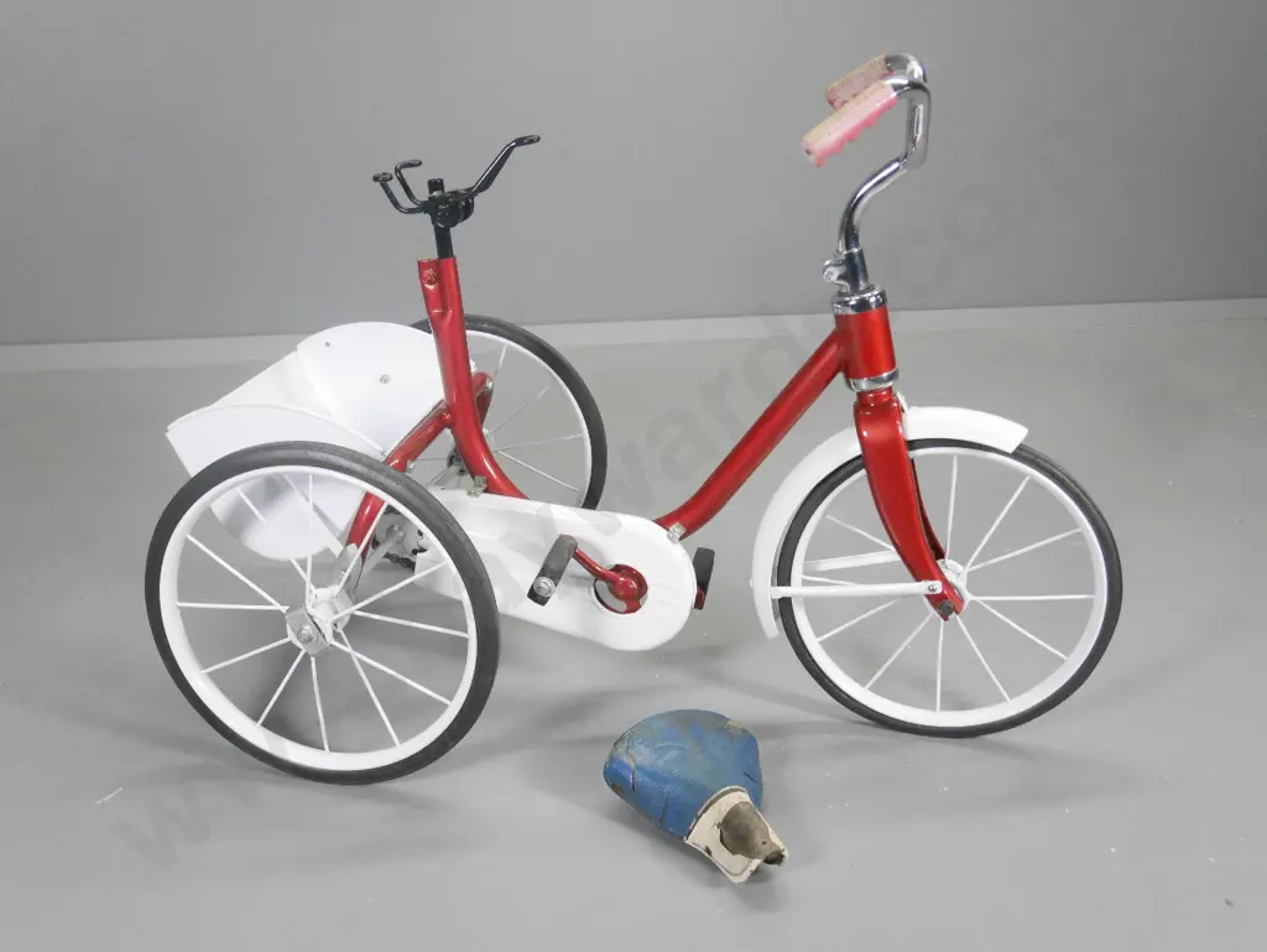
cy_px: 476
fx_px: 1318
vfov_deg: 39.7
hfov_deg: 51.3
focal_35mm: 36
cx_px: 634
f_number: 4.5
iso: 3200
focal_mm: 18
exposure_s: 1/160
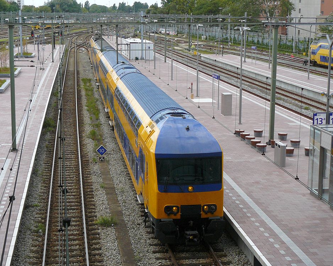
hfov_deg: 27.5
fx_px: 680
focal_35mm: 69
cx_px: 167
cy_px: 131
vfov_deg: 22.2
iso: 100
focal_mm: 9.2
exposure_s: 1/500
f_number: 3.2
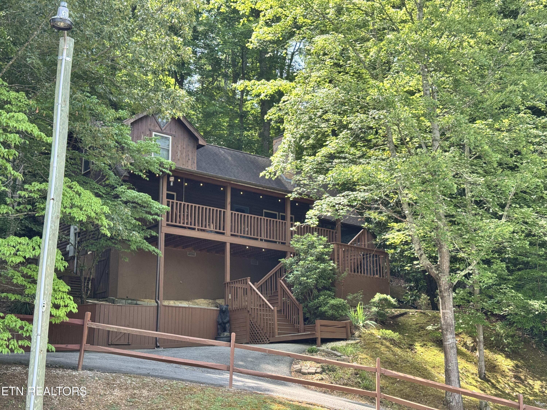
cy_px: 205
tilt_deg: +14.5
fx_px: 758
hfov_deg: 39.7
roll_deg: +0.2
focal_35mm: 48
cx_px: 274
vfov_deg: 30.3
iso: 64
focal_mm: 6.76
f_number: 1.78
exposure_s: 1/343
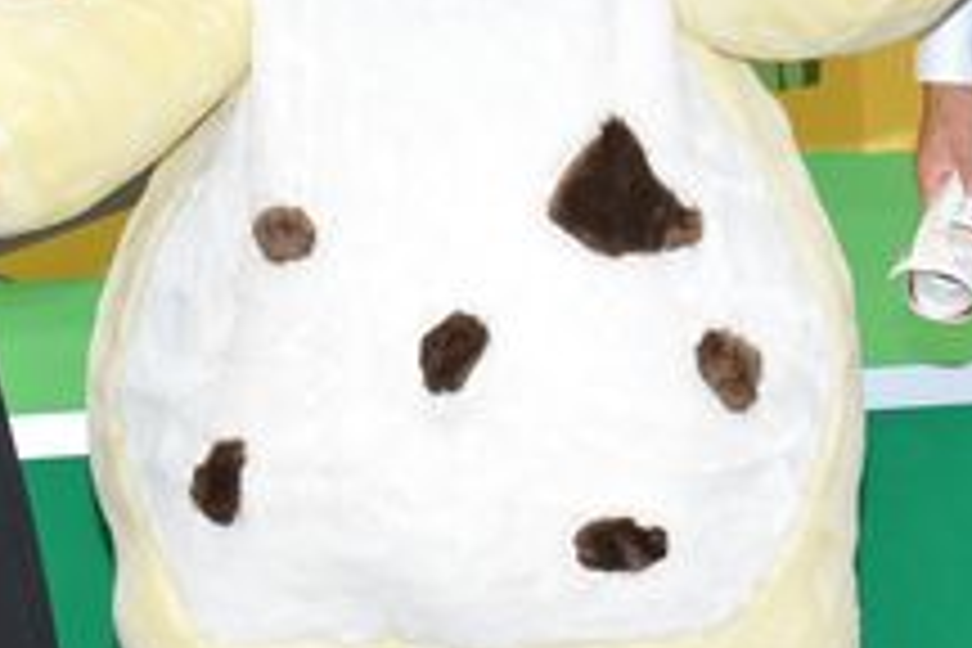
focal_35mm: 120
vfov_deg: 11.0
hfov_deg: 17.0
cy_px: -333
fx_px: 3240
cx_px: 738
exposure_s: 1/100
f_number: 6.3
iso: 1600
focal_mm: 24
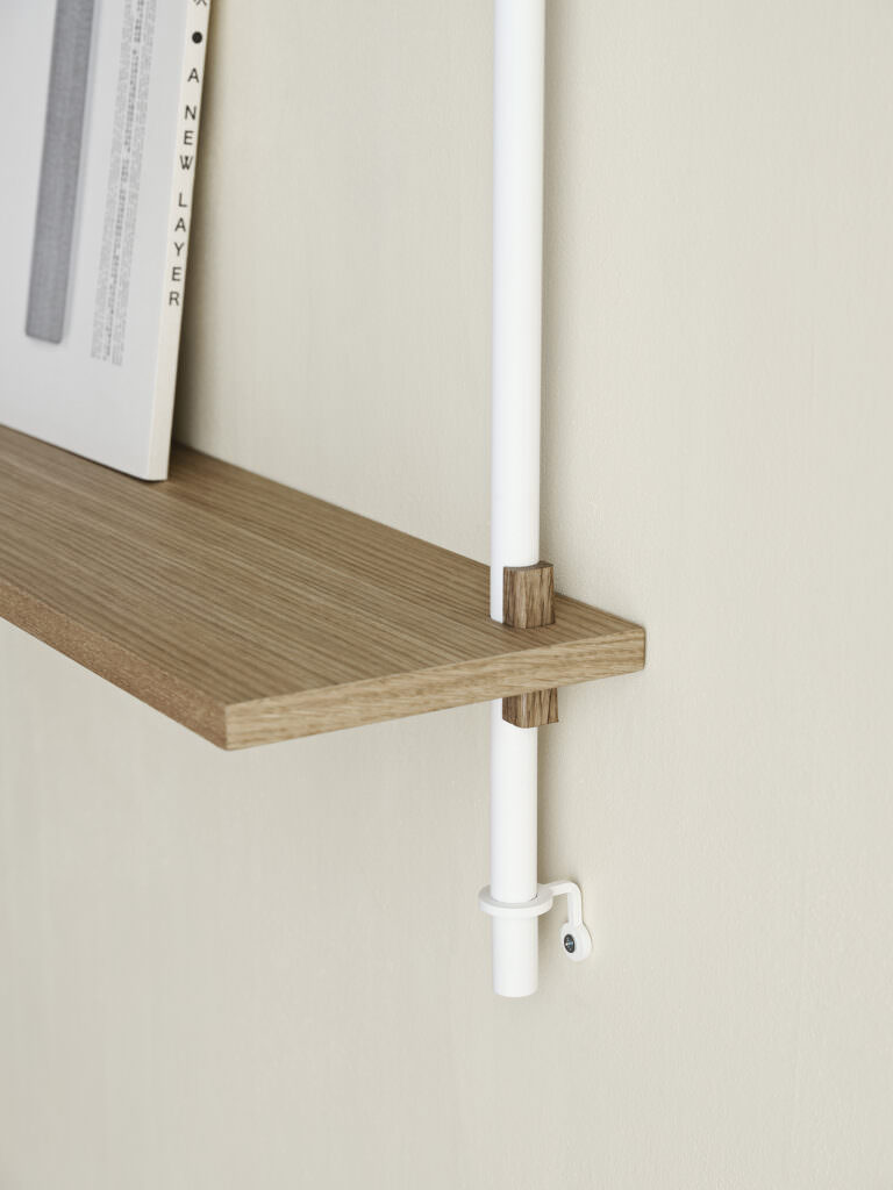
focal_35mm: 79
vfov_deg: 24.7
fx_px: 2717
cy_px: 595
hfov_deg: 18.7
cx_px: 446
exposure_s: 1
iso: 400
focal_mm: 100
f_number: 11
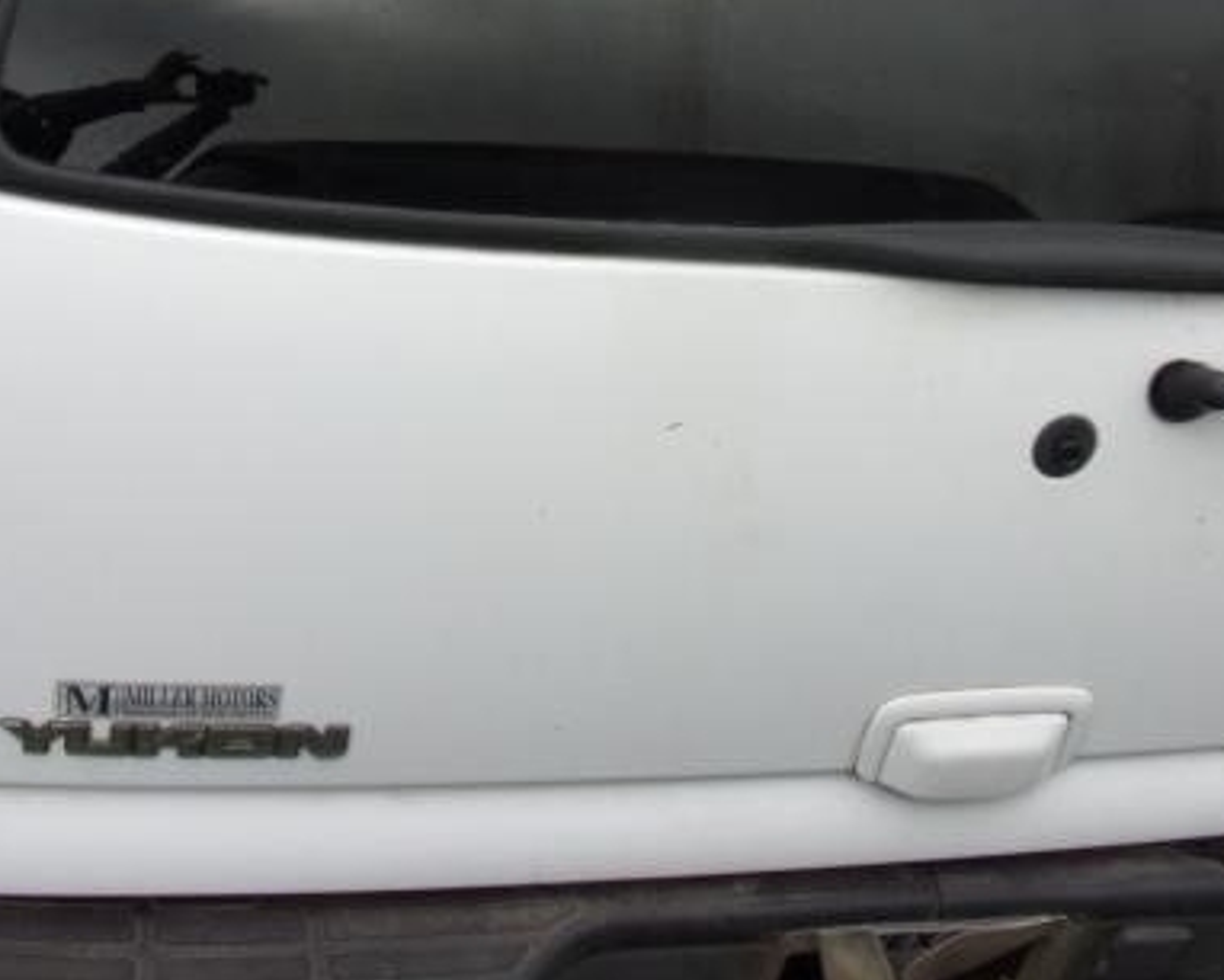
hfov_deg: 37.8
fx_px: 1776
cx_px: 759
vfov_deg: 29.6
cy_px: 102
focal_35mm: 49
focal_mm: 4.3
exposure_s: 1/680
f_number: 3.3
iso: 80
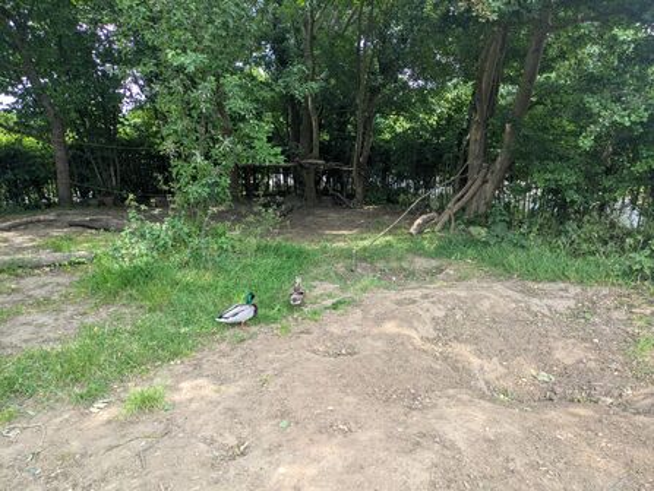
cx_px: 327
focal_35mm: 25
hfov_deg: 69.3
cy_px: 246
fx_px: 473
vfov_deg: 54.9
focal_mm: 5.43
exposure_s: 1/199
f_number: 1.89
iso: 40
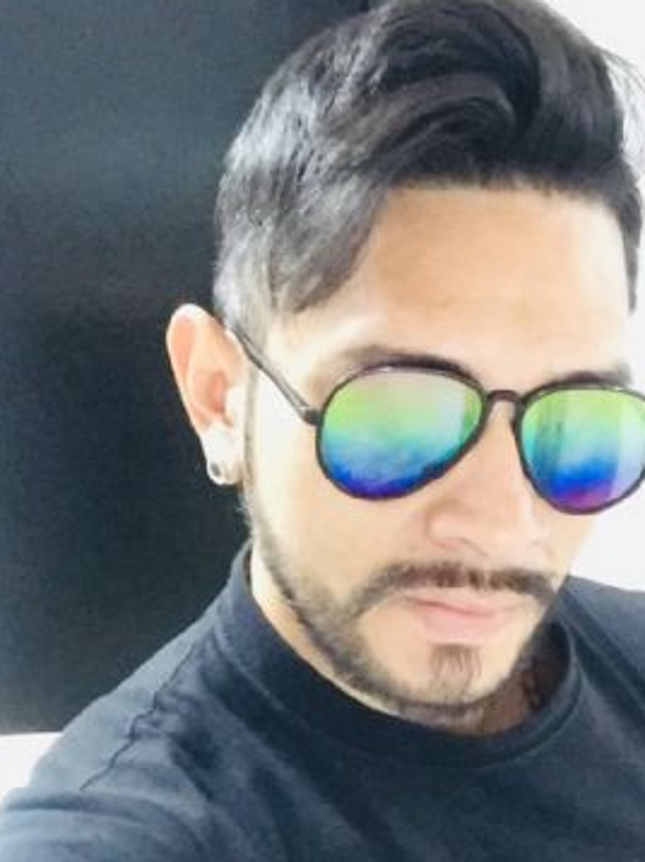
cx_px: 351
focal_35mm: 52
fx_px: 1293
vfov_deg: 36.2
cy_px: 624
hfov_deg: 28.0
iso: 640
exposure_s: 1/15
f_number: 2.2
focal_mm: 2.65
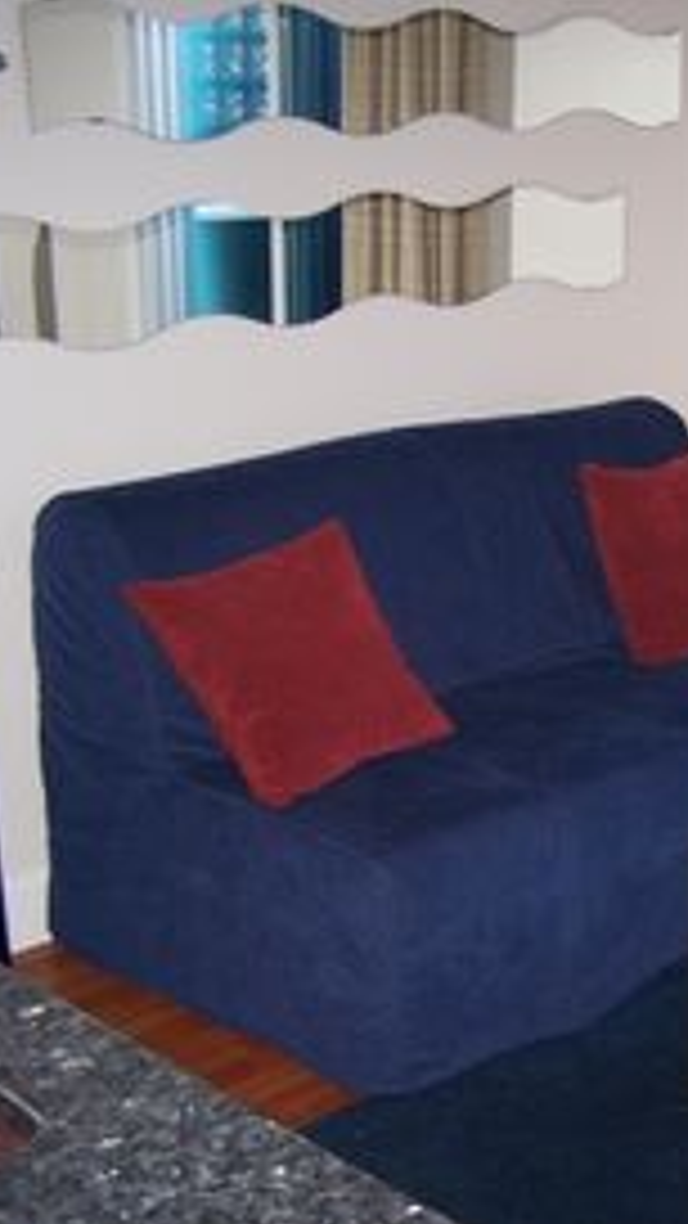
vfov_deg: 37.2
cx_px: 787
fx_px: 1816
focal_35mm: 56
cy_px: 616
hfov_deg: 20.3
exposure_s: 1/60
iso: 140
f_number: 2.8
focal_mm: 6.3
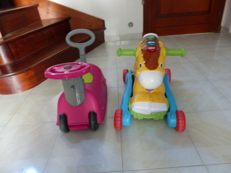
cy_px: 86
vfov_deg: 54.9
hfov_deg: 69.4
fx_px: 167
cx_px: 116
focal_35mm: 25
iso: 400
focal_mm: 4.5
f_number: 2.8
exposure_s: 1/6
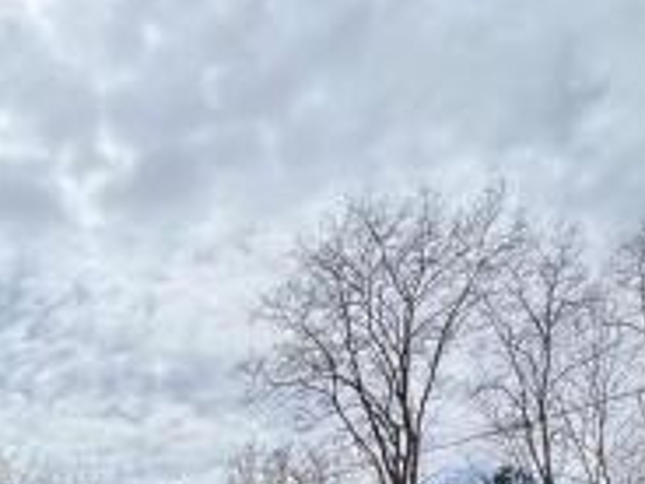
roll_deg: +2.6
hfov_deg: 34.6
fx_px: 950
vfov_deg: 22.2
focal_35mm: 51
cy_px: 775
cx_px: 21
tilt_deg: +3.2
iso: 32
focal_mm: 1.57
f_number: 1.8
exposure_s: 1/1064
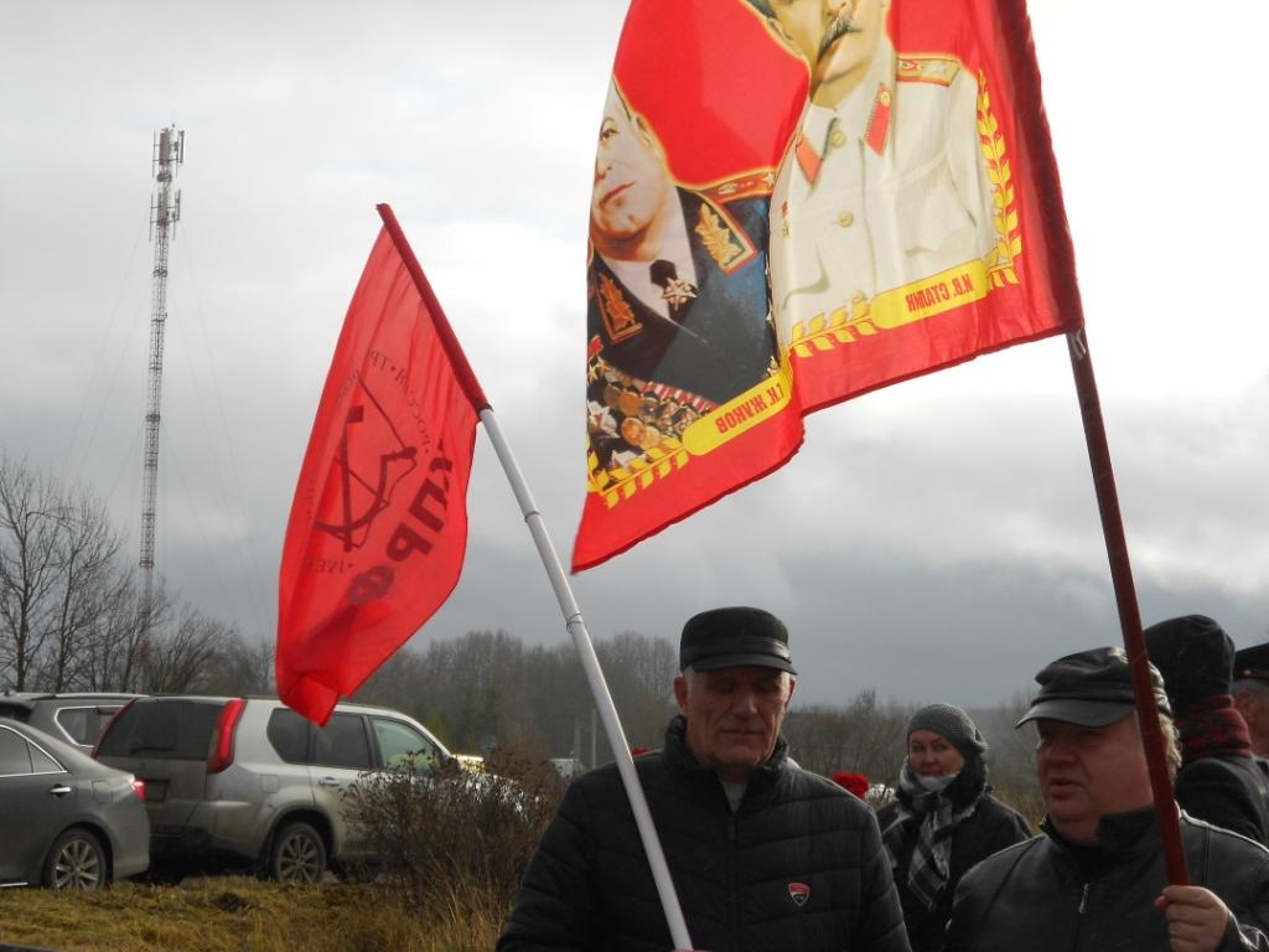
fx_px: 2420
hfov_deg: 29.4
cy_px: 476
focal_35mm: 66
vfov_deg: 22.3
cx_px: 634
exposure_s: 1/320
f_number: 5.3
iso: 80
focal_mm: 11.8
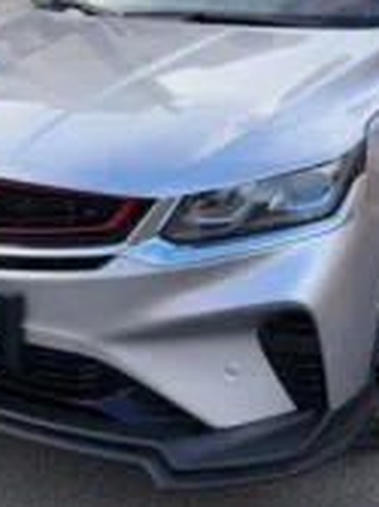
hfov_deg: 26.5
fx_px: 804
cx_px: 218
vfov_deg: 32.9
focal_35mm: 55
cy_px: 36
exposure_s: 1/207
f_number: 1.8
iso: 20
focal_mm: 5.4
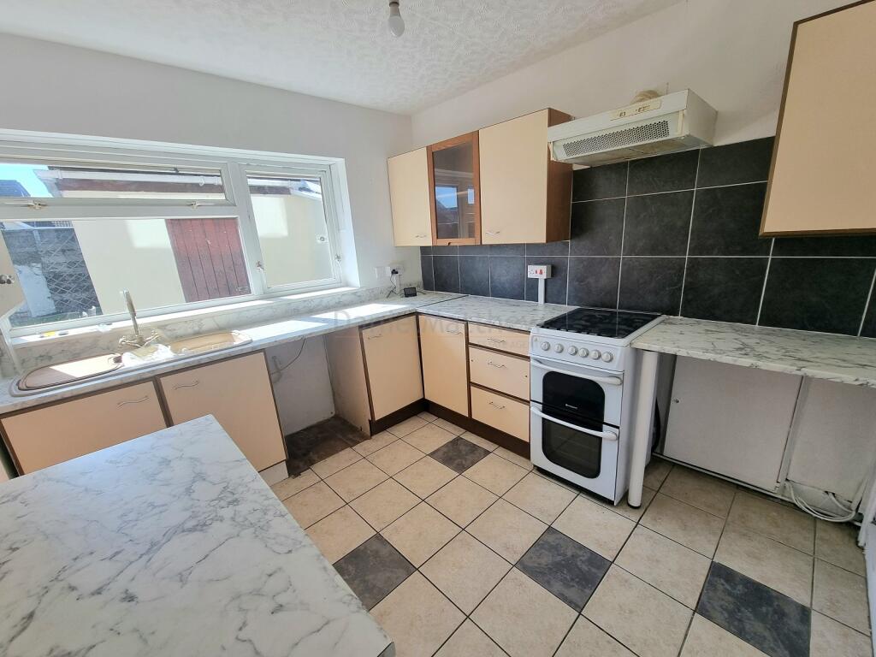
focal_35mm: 13
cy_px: 328
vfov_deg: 89.9
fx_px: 329
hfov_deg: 106.2
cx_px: 438
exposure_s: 1/357
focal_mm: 2.2
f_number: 2.2
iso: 50
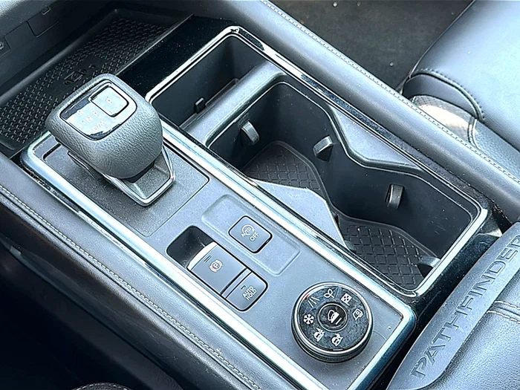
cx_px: 260
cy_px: 195
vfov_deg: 35.1
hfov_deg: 45.8
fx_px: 616
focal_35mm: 41
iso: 64
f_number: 1.78
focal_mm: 6.86
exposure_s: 1/53
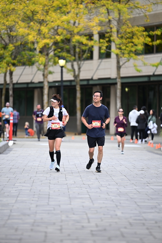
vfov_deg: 10.3
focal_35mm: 200
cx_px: 81
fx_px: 1349
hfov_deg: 6.9
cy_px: 122
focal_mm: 200
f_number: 2.8
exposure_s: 1/2000
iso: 640
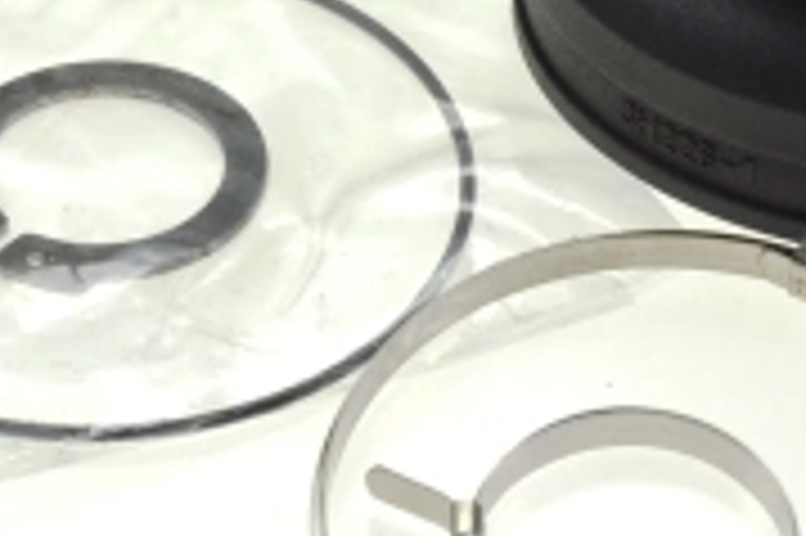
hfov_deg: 5.5
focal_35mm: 376
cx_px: 290
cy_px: 14
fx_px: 8403
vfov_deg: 3.6
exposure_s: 1/125
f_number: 6.3
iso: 100
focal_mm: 75
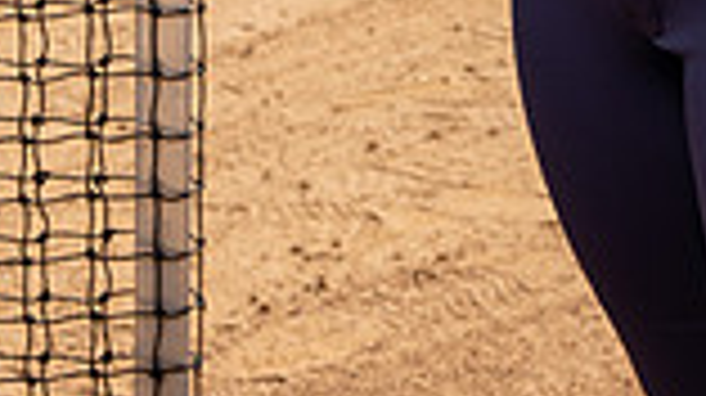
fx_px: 3198
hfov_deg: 12.5
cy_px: -518
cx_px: 567
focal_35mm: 171
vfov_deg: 6.7
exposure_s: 1/250
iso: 125
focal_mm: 57
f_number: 8
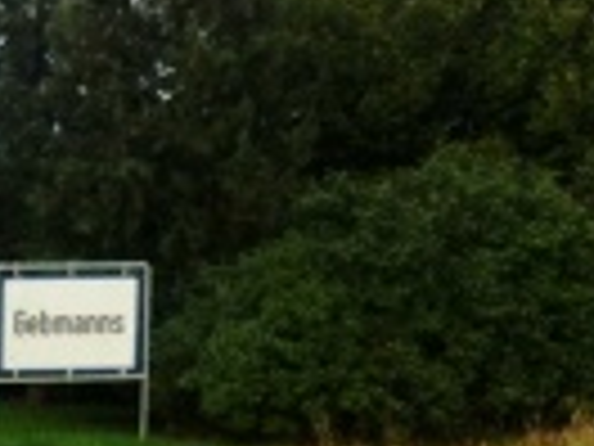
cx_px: -230
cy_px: 732
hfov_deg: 15.6
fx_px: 2042
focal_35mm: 119
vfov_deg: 11.7
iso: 80
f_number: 2.8
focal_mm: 3.85
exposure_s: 1/195
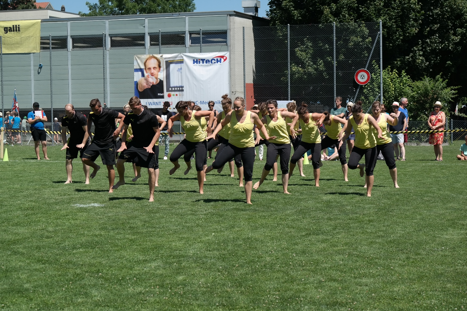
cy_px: 156
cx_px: 234
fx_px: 999
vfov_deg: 17.7
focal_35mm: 77
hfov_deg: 26.3
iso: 100
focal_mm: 50
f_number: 6.3
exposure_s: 1/400
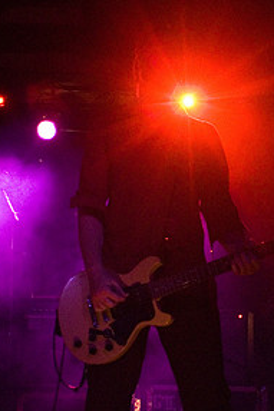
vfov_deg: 41.4
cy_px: 276
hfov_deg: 28.6
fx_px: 537
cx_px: 159
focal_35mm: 47
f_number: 2.8
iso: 1600
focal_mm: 20
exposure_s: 1/80
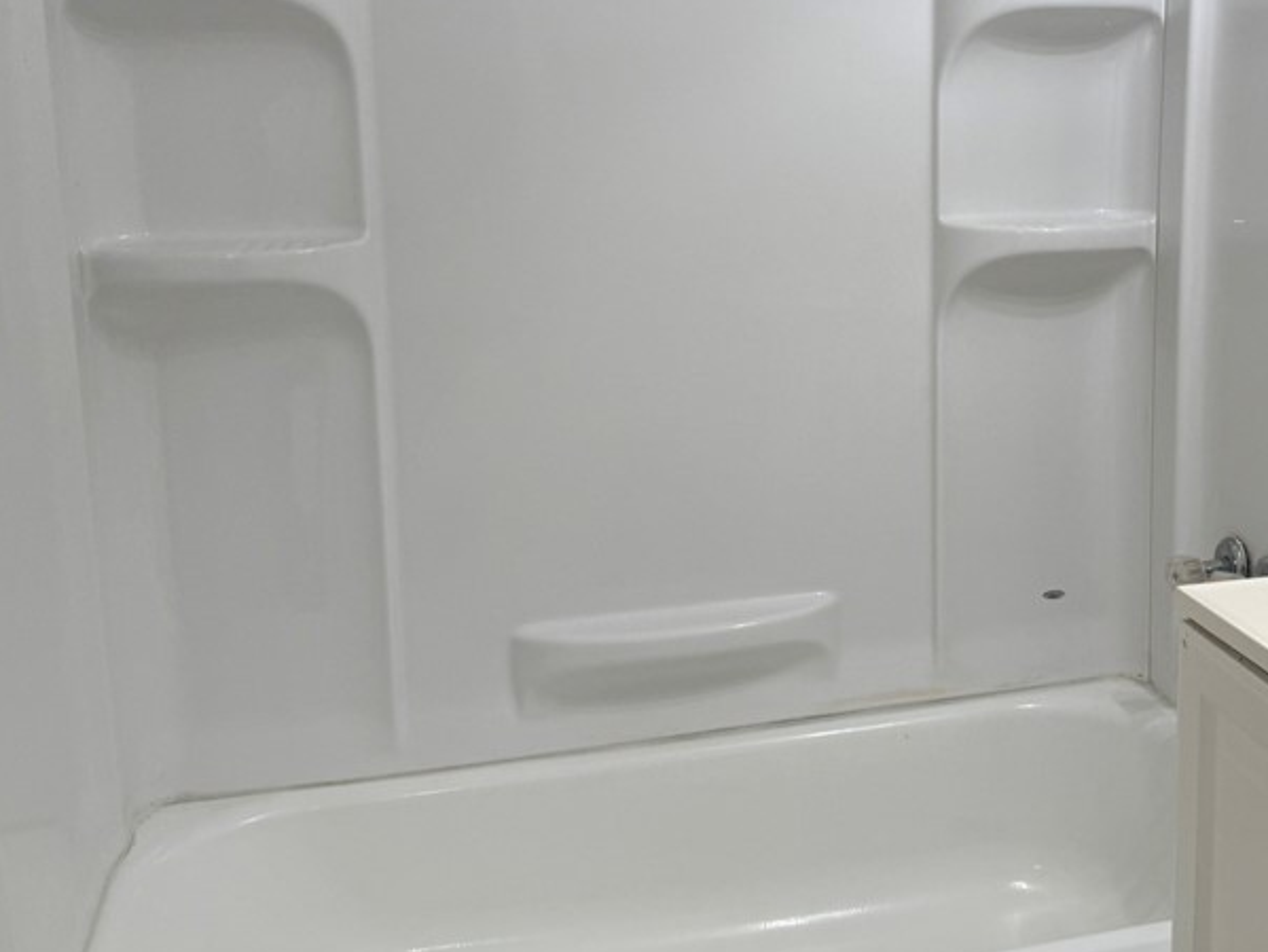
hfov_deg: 44.7
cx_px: 895
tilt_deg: -9.3
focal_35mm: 41
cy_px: 322
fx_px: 1503
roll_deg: -0.5
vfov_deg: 34.9
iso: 125
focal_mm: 6.76
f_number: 1.78
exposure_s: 1/137
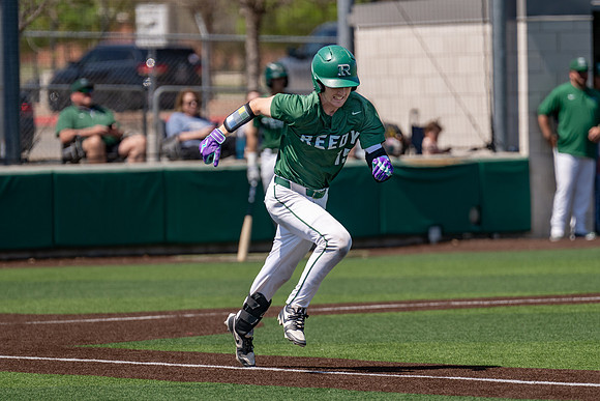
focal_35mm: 366
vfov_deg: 3.8
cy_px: 249
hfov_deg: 5.6
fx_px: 6099
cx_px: 325
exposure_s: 1/3200
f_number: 4
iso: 320
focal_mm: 280
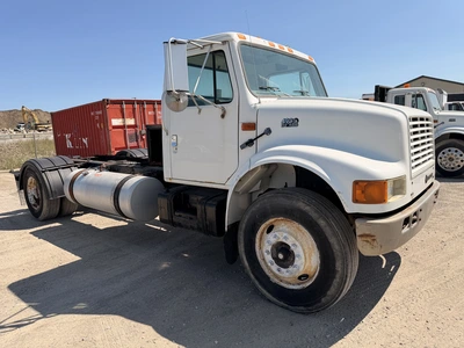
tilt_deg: -7.4
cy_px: 174
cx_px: 232
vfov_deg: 56.8
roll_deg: +3.3
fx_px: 322
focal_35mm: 24
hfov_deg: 71.6
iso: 80
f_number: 1.78
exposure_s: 1/4673
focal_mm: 6.76
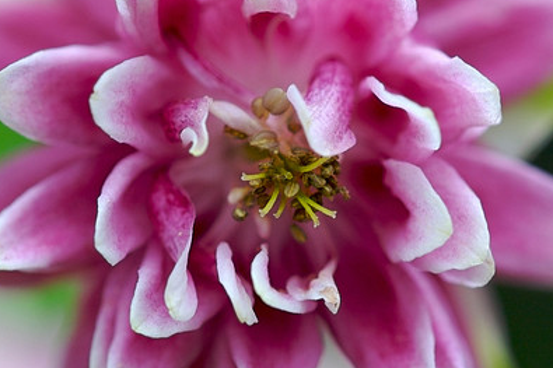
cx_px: 307
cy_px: 227
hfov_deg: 4.7
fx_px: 6771
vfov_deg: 3.1
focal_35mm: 441
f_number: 9
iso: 250
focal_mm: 200
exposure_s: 1/160
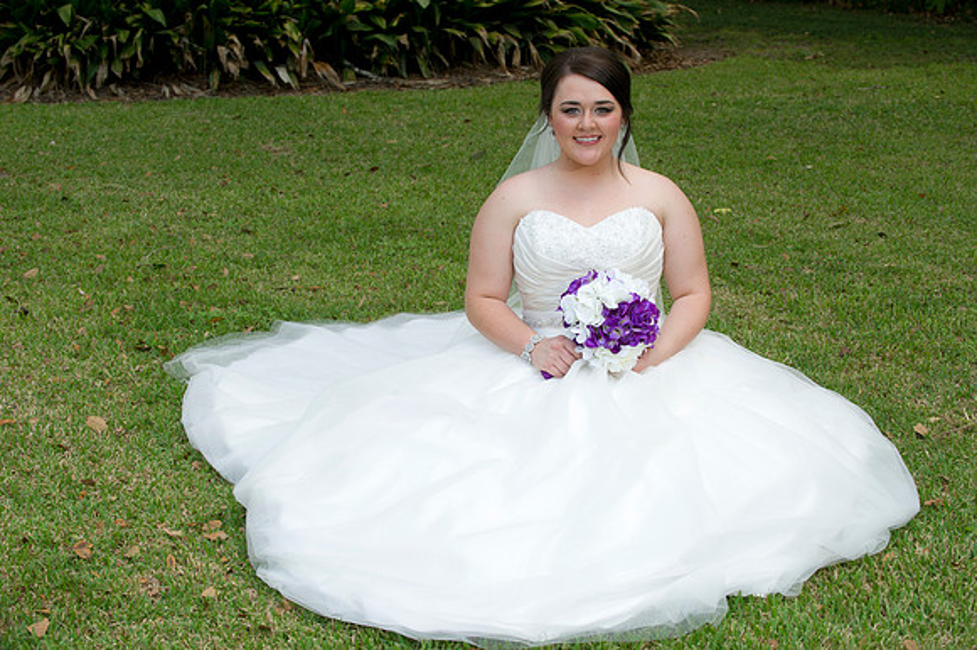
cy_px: 325
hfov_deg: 25.4
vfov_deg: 17.0
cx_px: 488
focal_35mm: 80
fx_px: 2170
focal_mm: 80
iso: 320
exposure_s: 1/125
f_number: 6.3
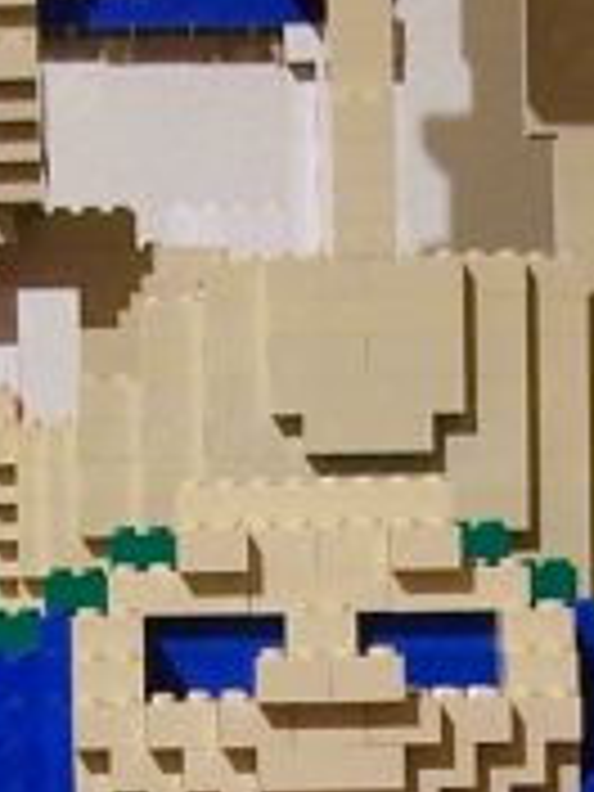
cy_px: 1274
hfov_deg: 6.7
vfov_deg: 8.7
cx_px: 198
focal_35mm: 221
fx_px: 5056
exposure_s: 1/2
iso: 80
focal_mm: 6.3
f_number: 2.8
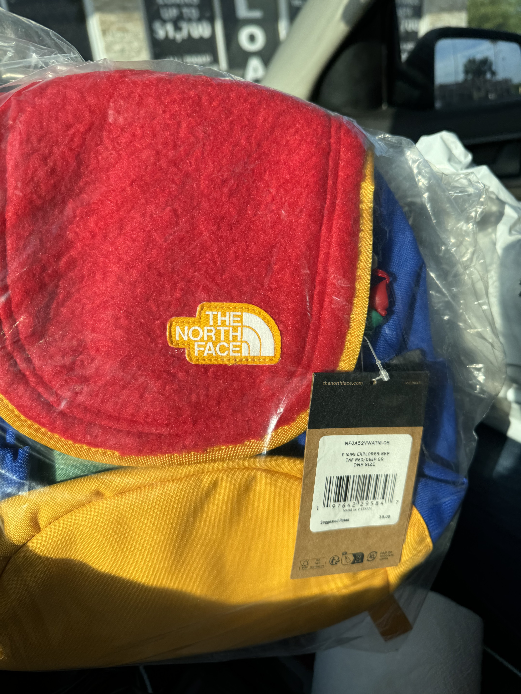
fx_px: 482
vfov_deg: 71.6
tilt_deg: -23.5
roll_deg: +7.0
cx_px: 260
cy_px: 347
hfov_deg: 56.8
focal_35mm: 24
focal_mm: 6.76
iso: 80
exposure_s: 1/2174
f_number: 1.78
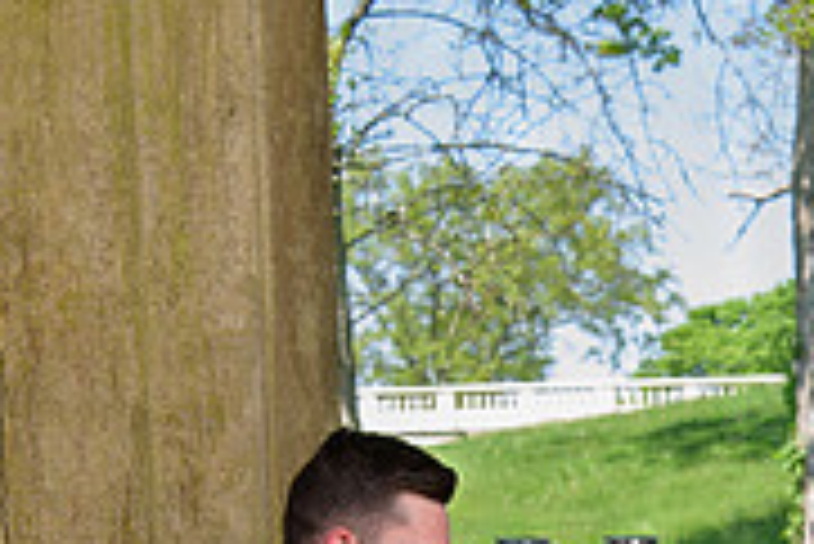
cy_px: 861
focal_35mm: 112
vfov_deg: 11.6
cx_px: 765
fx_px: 2534
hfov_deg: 17.9
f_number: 4.5
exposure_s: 1/160
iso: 125
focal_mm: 35
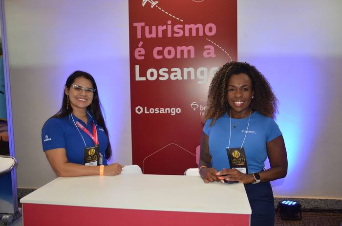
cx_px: 171
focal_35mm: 33
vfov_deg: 39.8
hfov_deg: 57.3
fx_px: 313
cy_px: 113
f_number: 3.5
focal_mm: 22
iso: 400
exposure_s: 1/100
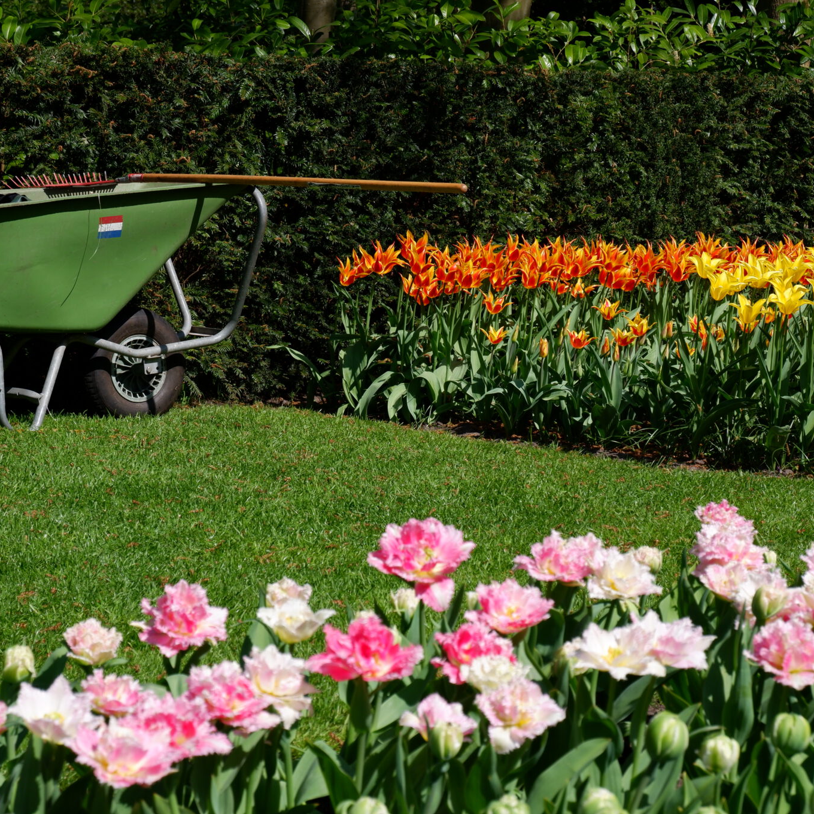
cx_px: 361
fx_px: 2315
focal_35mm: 87
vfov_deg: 19.9
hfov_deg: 19.9
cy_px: 406
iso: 200
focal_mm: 45
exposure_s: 1/500
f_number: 8
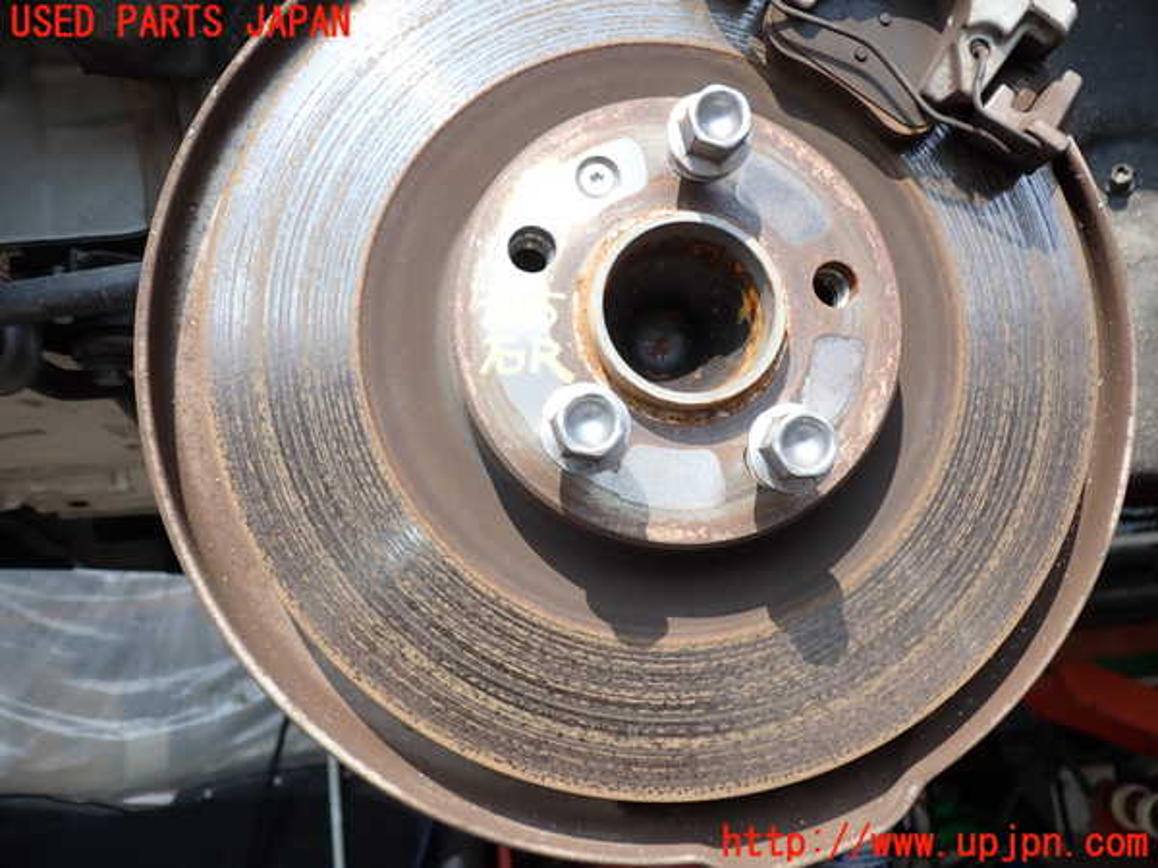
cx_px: 579
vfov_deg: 46.8
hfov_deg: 60.0
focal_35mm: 30
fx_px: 1004
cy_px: 434
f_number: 6.3
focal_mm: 5.4
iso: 100
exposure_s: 1/100
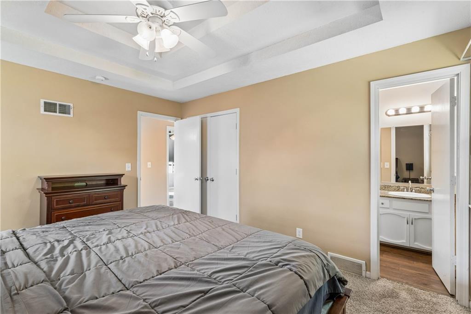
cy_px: 157
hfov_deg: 95.0
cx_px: 236
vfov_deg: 72.0
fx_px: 216
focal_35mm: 16
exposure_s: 1/1.67
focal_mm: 16.5
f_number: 13
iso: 400
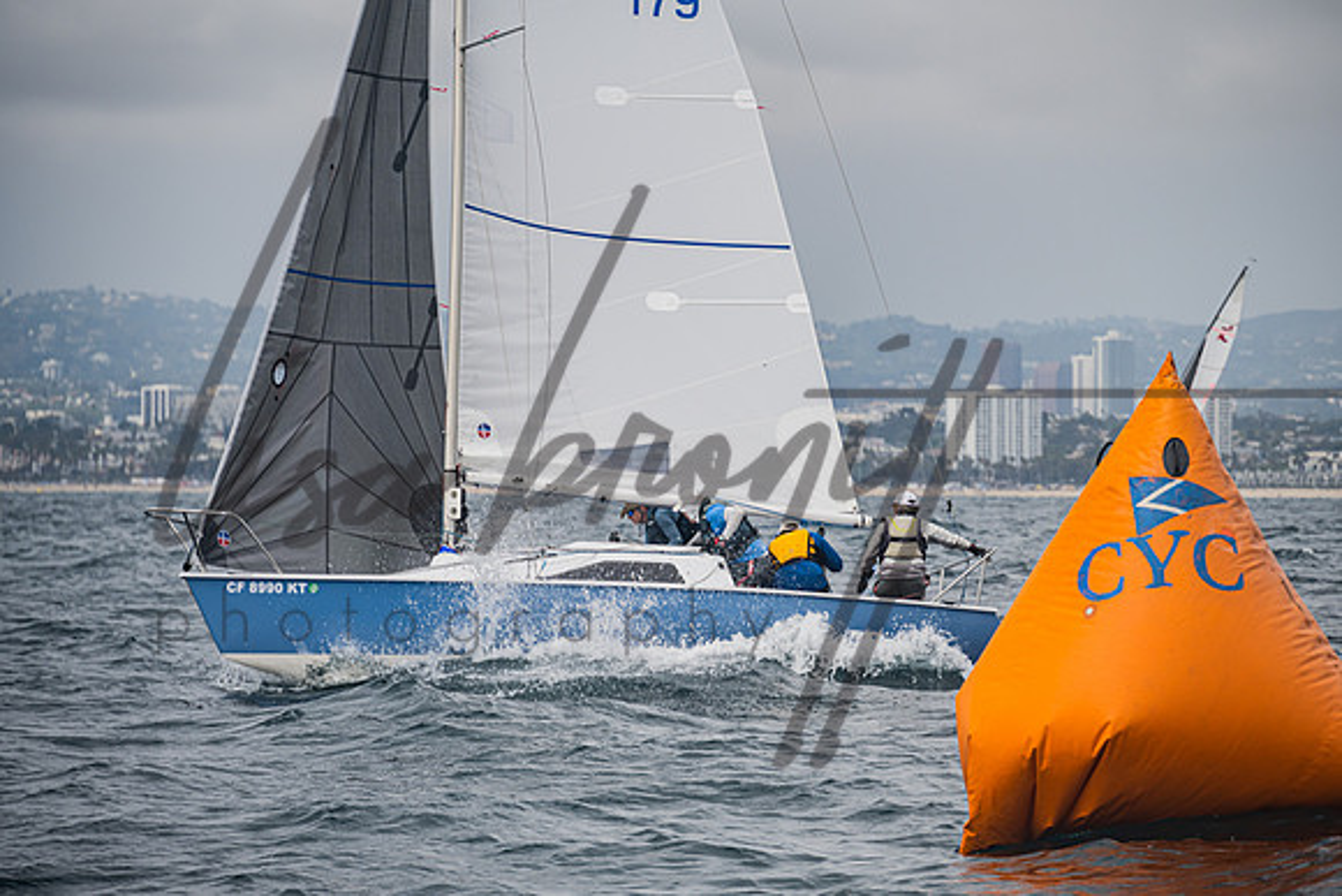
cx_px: 699
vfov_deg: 6.1
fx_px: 8395
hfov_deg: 9.1
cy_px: 495
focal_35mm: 225
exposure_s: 1/640
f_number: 6.3
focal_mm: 200
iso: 160
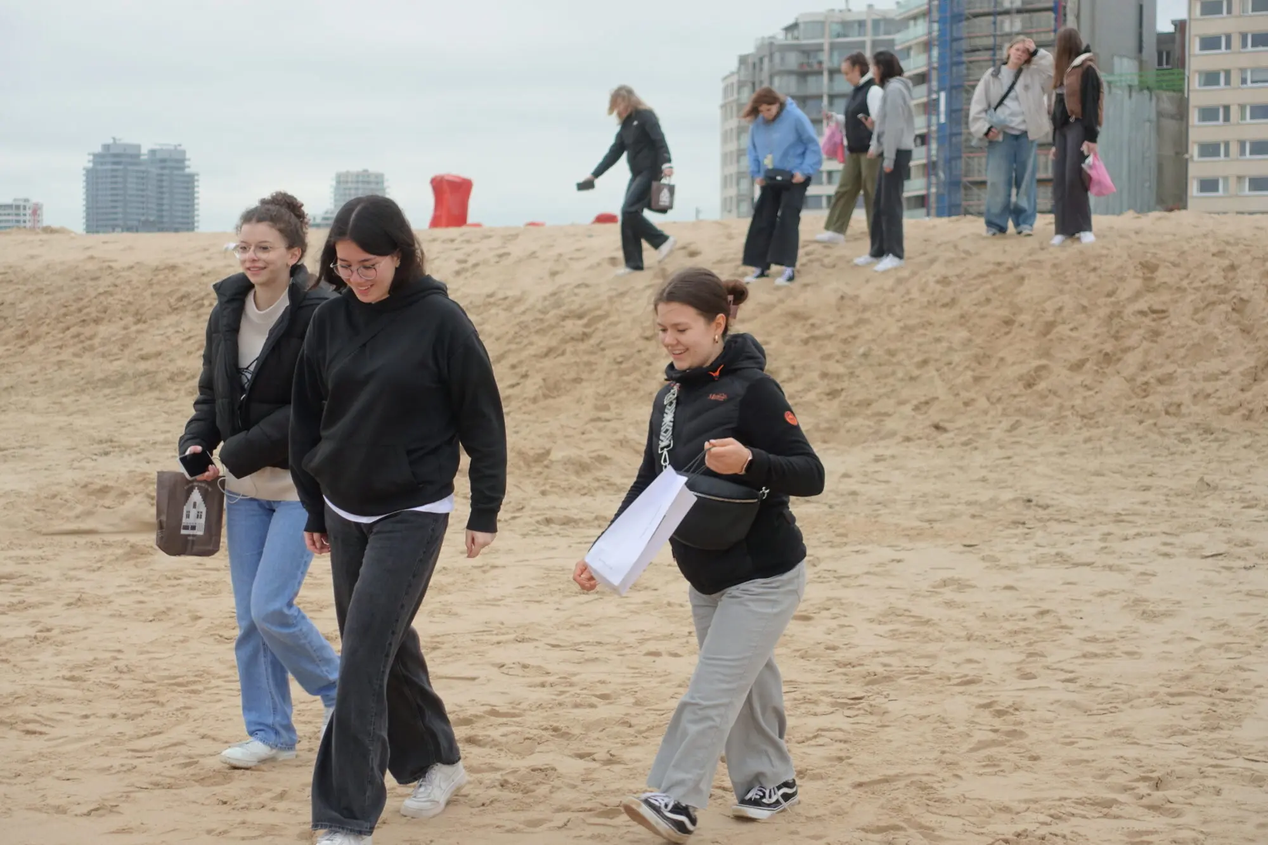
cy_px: 422
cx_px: 634
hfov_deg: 28.8
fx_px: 2465
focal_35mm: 70
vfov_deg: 19.5
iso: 125
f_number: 2.8
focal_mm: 25.7
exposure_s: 1/250
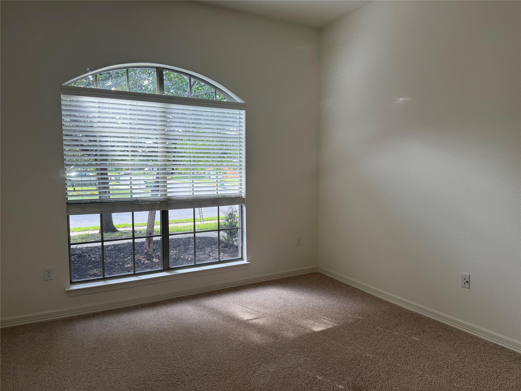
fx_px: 361
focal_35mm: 24
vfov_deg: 56.8
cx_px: 260
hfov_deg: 71.6
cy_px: 196
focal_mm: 6.76
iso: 125
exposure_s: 1/184
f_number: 1.78
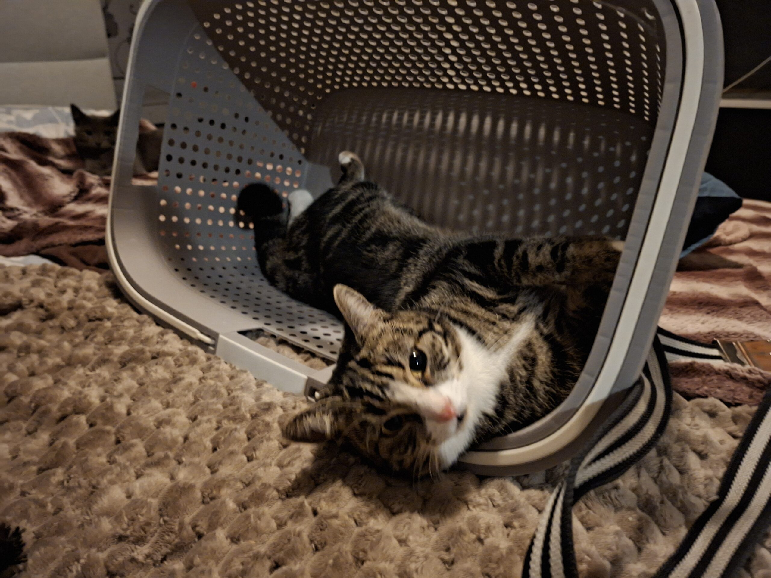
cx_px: 386
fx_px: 512
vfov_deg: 58.9
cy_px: 289
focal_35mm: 23
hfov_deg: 73.9
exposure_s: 1/8
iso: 1600
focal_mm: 5.54
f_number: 1.8
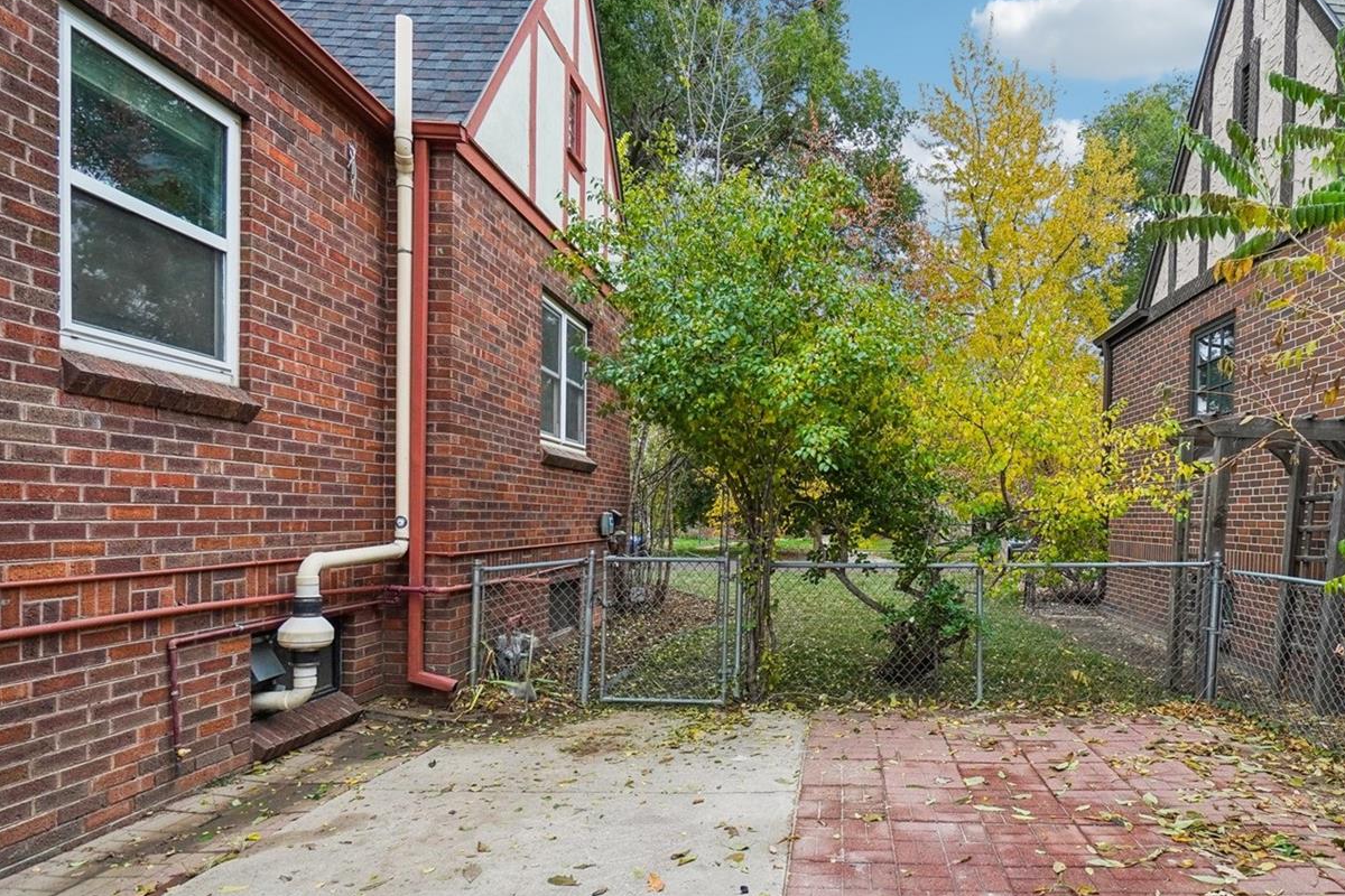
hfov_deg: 82.0
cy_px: 545
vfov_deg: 61.3
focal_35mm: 20
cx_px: 859
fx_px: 747
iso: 500
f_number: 8
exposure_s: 1/50
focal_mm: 10
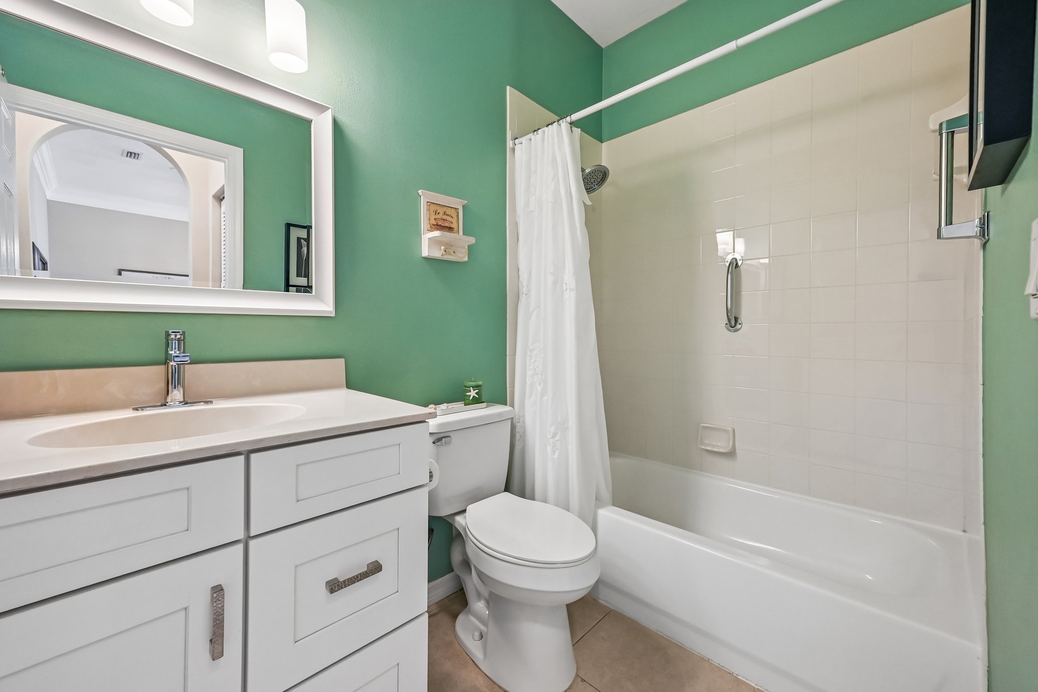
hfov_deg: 104.3
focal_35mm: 14
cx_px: 519
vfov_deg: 81.2
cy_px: 346
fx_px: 404
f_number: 8
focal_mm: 14
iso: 2500
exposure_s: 1/50
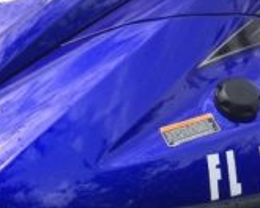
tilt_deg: -13.9
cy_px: 6
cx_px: 306
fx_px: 1016
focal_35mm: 132
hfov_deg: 14.2
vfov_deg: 11.6
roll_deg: -1.1
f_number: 2.2
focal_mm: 4.15
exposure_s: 1/694
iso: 32
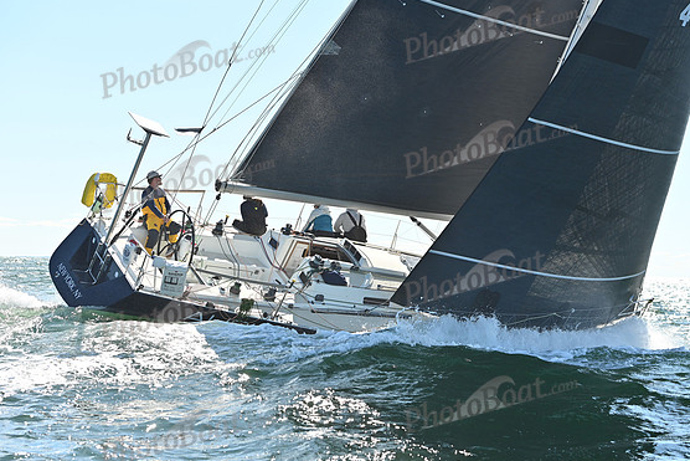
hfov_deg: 27.7
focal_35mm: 73
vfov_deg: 18.7
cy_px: 228
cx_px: 340
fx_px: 1399
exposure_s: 1/1600
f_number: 5
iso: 320
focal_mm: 70
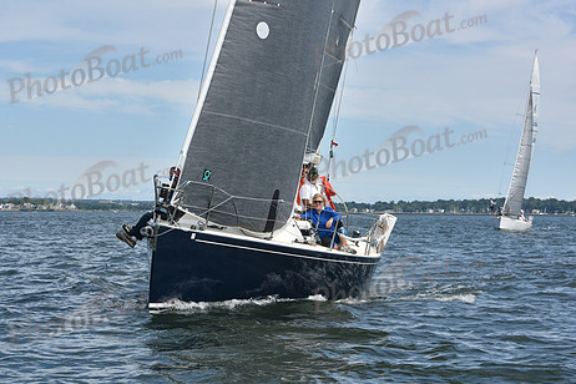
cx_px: 248
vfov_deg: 13.3
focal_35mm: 103
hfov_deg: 19.8
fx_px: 1648
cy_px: 234
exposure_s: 1/1000
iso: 320
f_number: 9
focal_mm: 82
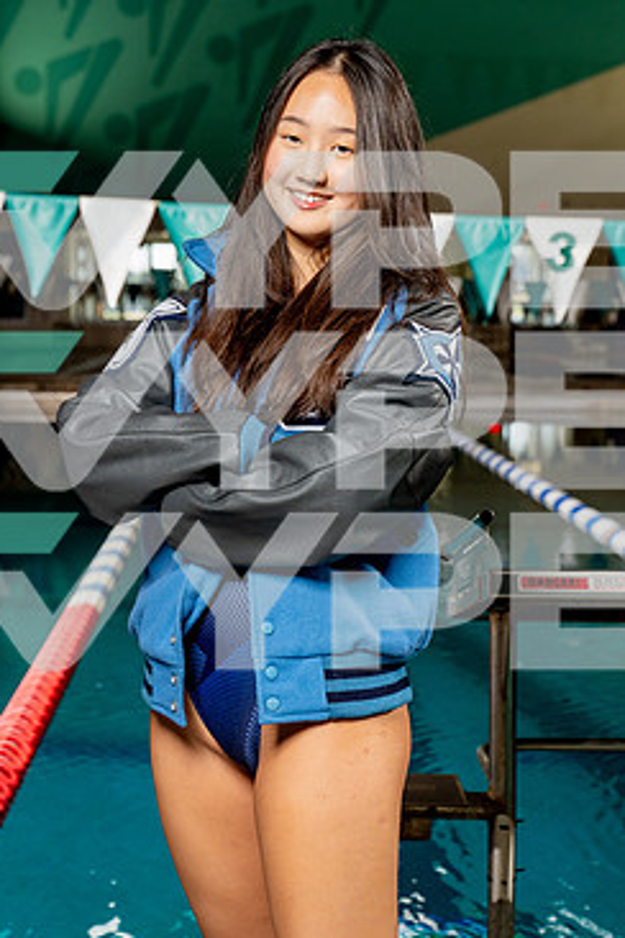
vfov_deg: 23.6
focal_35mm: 86
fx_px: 2239
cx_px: 307
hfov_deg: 15.9
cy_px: 413
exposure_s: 1/250
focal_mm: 70
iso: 640
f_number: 5.6
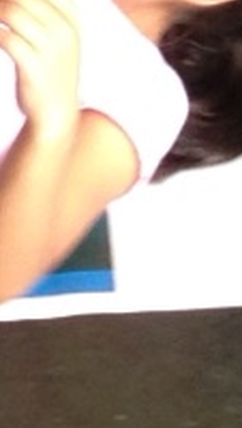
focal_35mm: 287
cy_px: -295
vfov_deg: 7.3
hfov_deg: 4.2
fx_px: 3263
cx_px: 426
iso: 80
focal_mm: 4.13
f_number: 2.4
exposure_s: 1/60
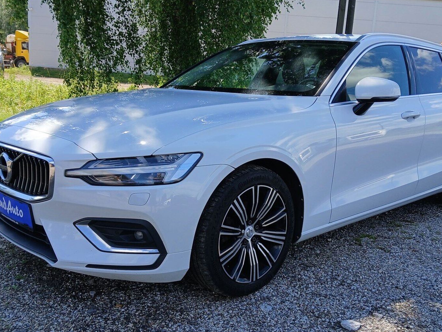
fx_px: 473
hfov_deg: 50.1
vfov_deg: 38.6
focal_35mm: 37
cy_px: 191
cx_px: 234
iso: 20
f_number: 1.8
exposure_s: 1/212
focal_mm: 3.98
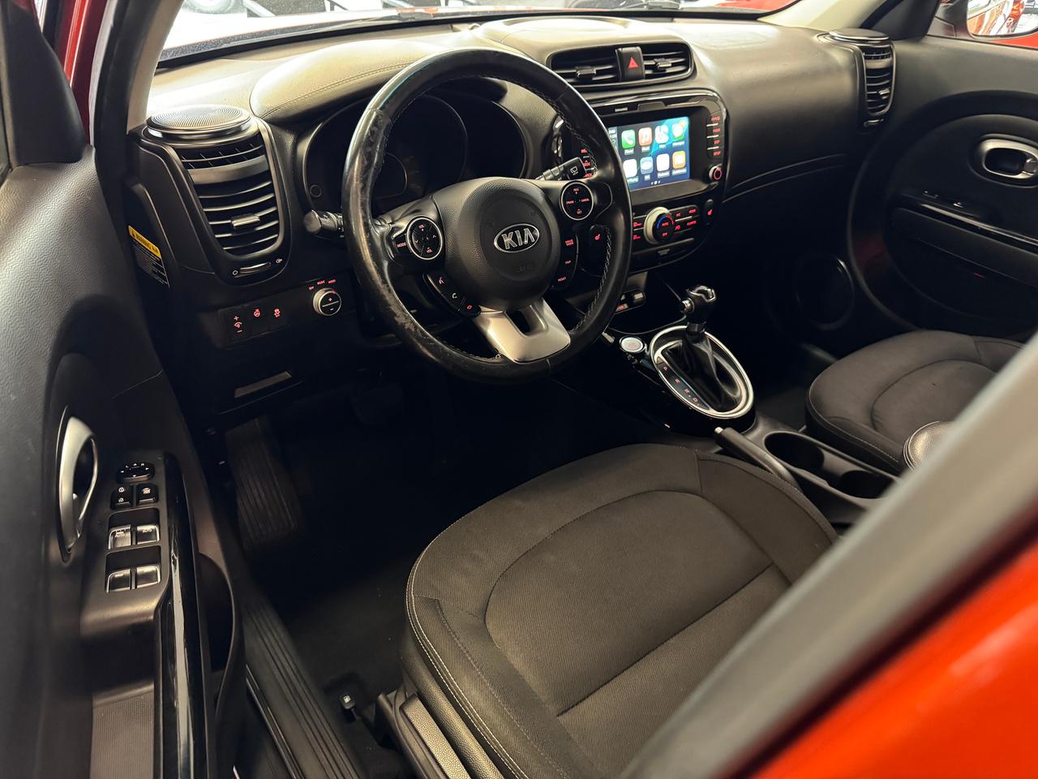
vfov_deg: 56.8
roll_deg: -2.5
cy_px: 390
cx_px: 519
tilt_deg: -34.5
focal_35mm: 24
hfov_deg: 71.6
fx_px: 720
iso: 1000
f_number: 1.78
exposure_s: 1/30
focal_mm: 6.76
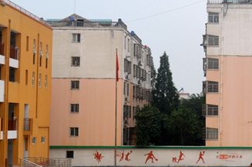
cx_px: 259
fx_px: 615
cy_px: 95
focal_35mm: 88
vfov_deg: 15.5
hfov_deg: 22.2
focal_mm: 24
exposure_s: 1/125
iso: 100
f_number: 5.6
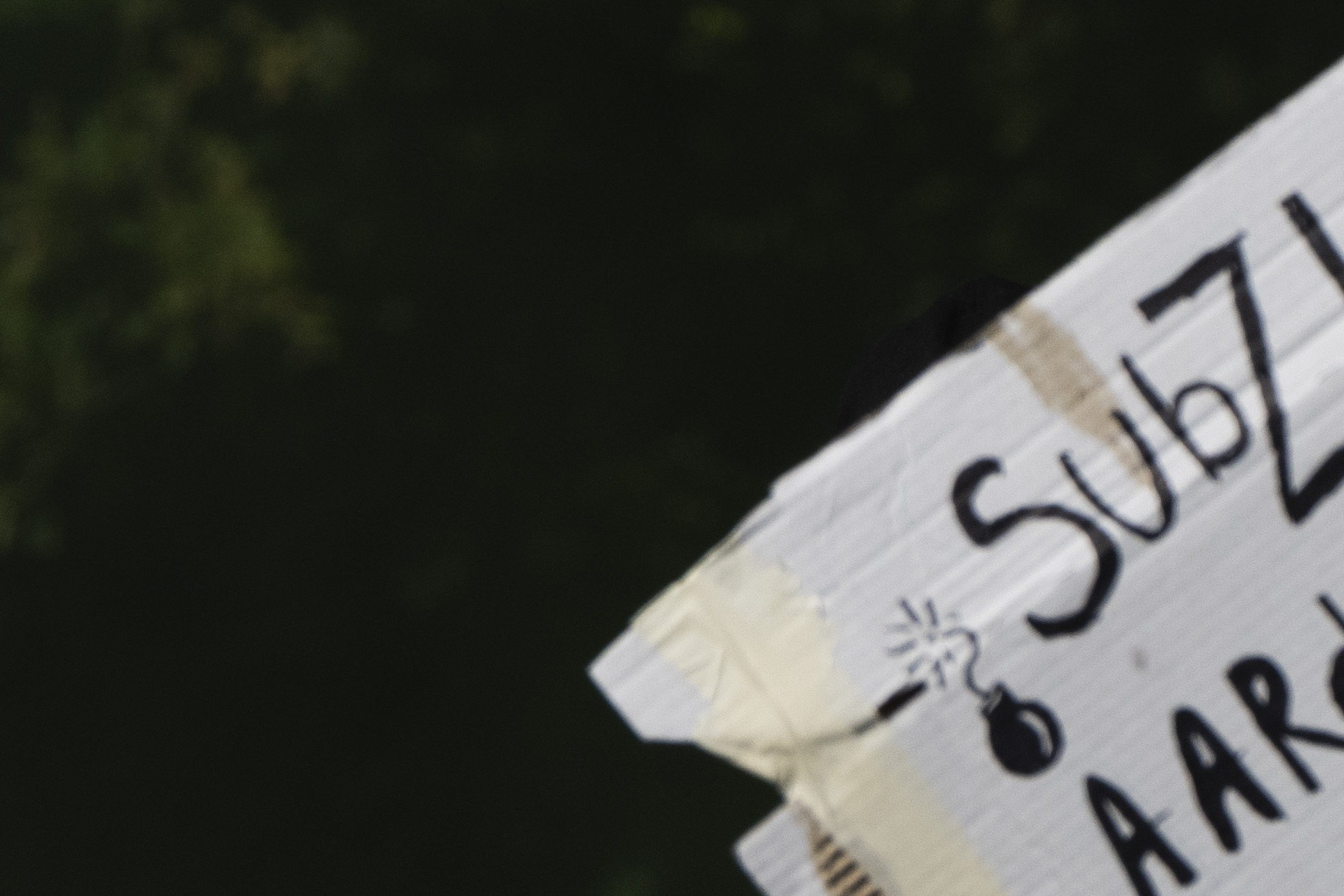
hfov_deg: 1.9
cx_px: -189
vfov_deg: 1.2
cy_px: 1217
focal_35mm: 1105
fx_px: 41257
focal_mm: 247
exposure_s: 1/2000
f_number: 10
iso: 500
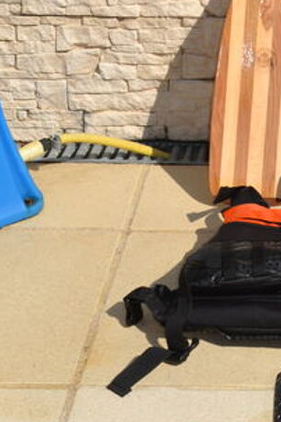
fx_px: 1510
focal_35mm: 129
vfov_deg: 15.6
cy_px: -14
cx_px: 463
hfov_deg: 10.2
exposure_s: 1/200
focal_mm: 26
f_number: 9
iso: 100
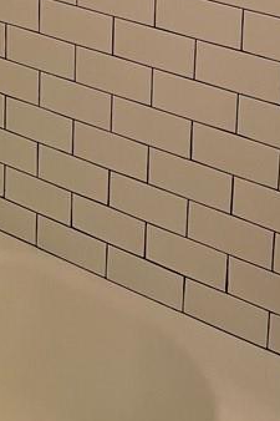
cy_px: -199
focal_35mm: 82
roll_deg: +0.4
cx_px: -83
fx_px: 958
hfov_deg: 15.8
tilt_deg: -11.6
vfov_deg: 21.2
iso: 160
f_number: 1.6
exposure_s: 1/60
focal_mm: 4.2
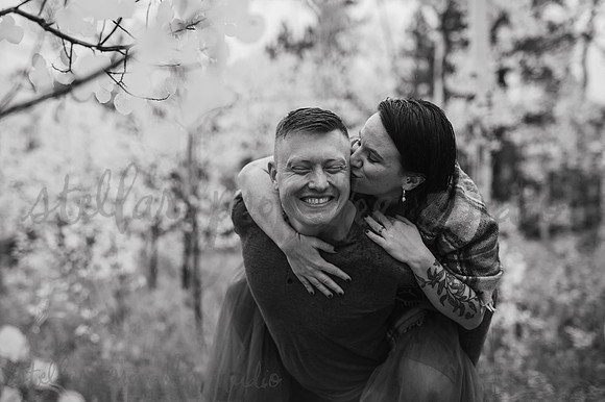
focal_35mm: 50
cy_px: 201
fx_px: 840
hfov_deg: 39.6
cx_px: 302
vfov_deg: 27.0
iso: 1250
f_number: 2.2
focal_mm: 50
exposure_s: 1/500
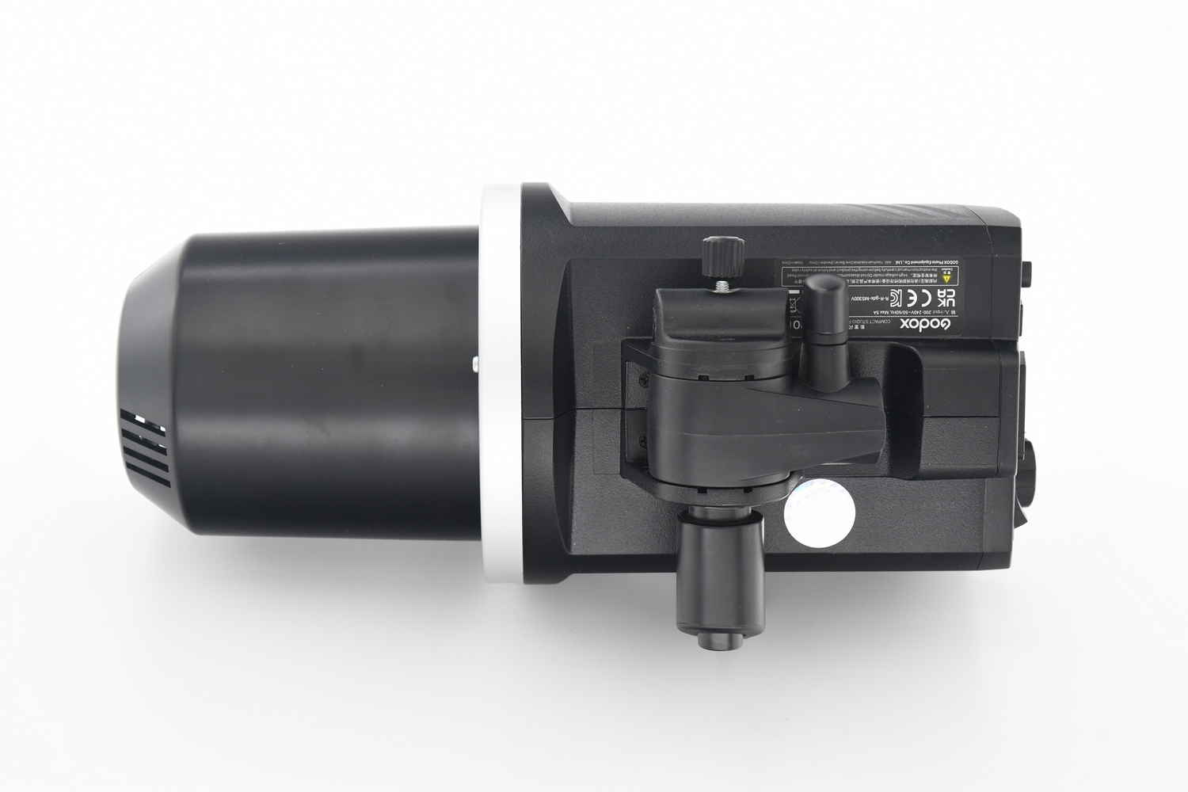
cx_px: 594
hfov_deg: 29.2
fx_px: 2277
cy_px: 396
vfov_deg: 19.7
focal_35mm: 69
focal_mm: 46
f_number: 7.1
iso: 1000
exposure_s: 1/125
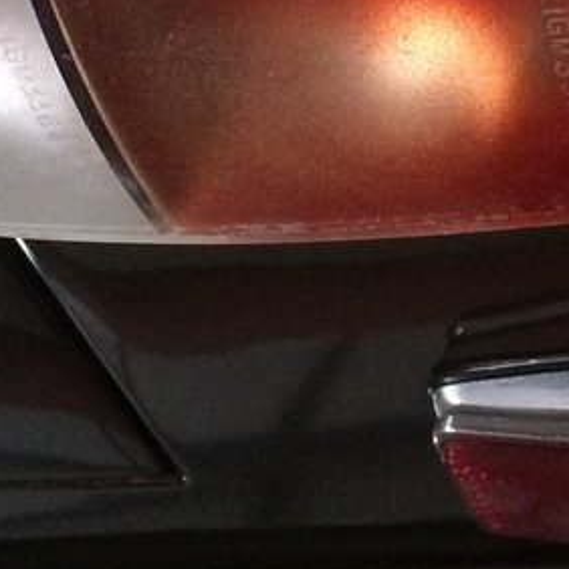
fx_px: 2027
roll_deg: +15.9
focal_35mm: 109
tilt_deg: -40.3
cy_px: 16
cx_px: 525
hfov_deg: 15.8
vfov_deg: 15.7
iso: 320
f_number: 2.2
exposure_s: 1/20
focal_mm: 4.15
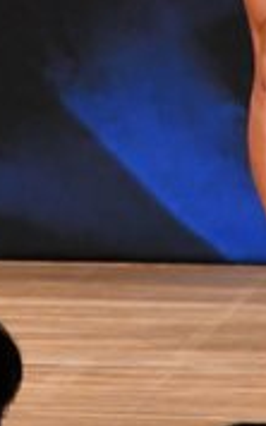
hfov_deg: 1.1
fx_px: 13883
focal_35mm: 1195
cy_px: -158
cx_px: -641
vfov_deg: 1.8
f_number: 5.6
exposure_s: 1/400
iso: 4500
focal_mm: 180
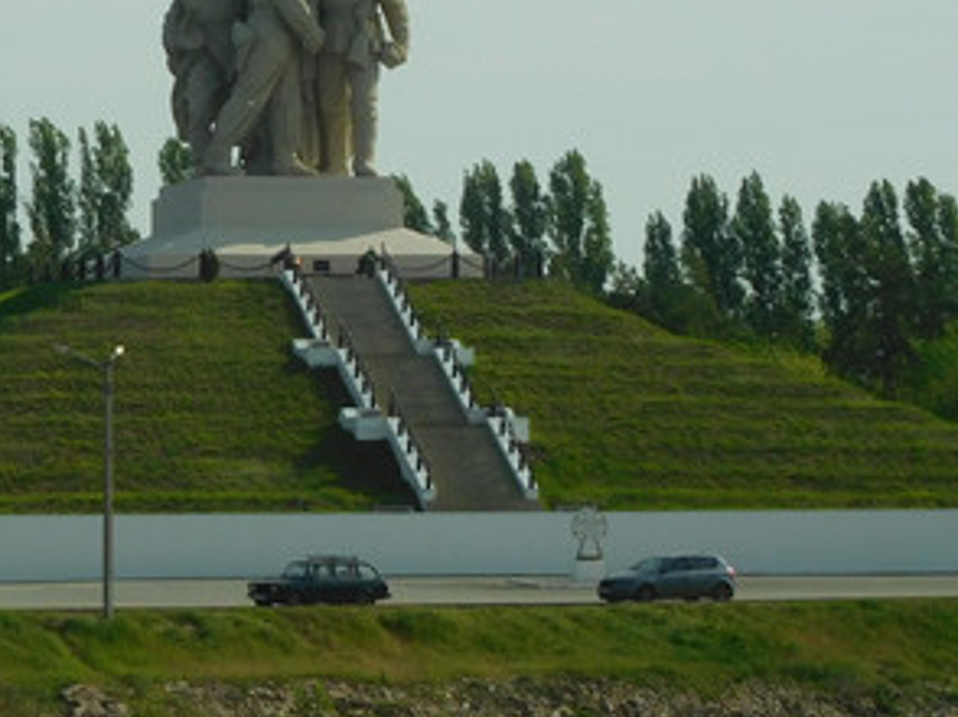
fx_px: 6747
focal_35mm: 244
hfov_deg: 8.1
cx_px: 303
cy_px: 284
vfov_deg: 6.1
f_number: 4.9
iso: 125
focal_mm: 20
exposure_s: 1/1250
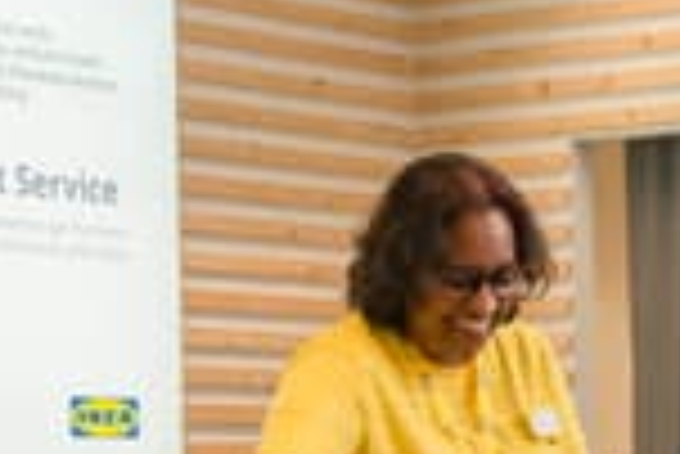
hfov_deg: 11.6
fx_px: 3309
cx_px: 748
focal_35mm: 175
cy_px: 553
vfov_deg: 7.8
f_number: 5.6
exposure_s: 1/160
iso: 1600
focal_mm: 44
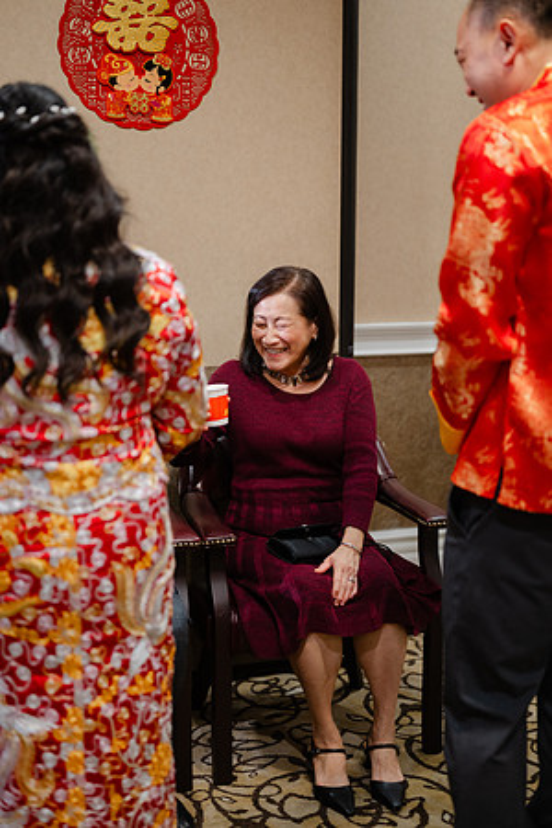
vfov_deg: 39.6
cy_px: 414
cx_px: 276
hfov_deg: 27.0
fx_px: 1150
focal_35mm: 50
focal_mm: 50
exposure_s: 1/125
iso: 640
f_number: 1.8
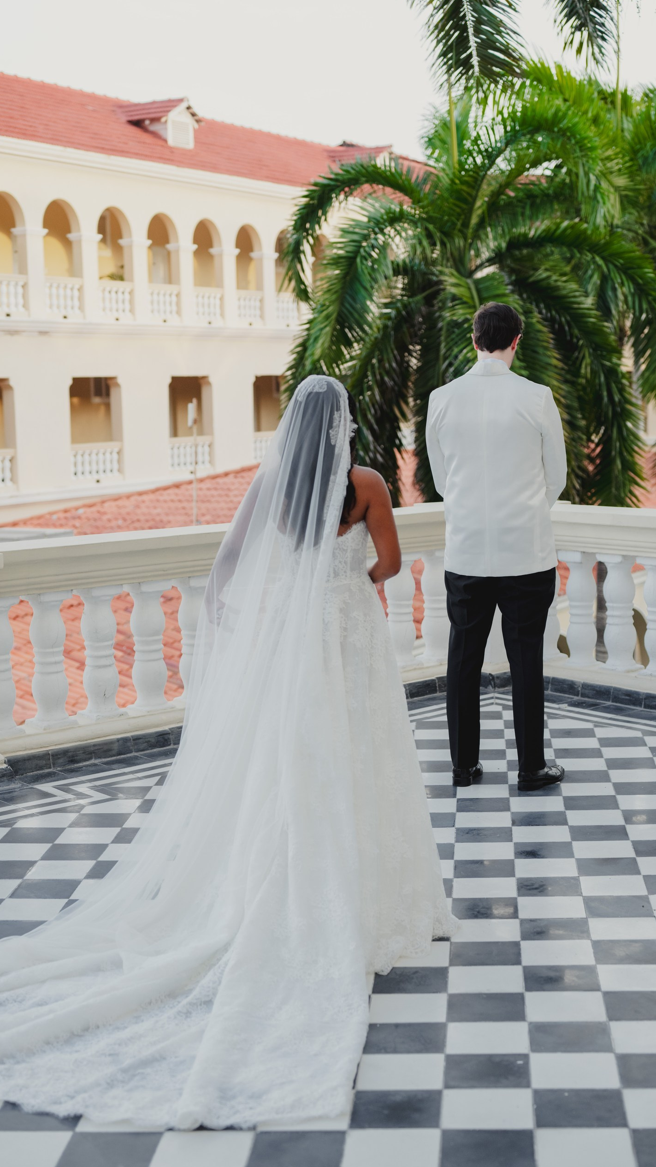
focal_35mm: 53
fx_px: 1639
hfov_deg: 22.6
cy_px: 587
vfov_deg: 39.2
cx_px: 383
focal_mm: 50
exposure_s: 1/640
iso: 640
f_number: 2.8
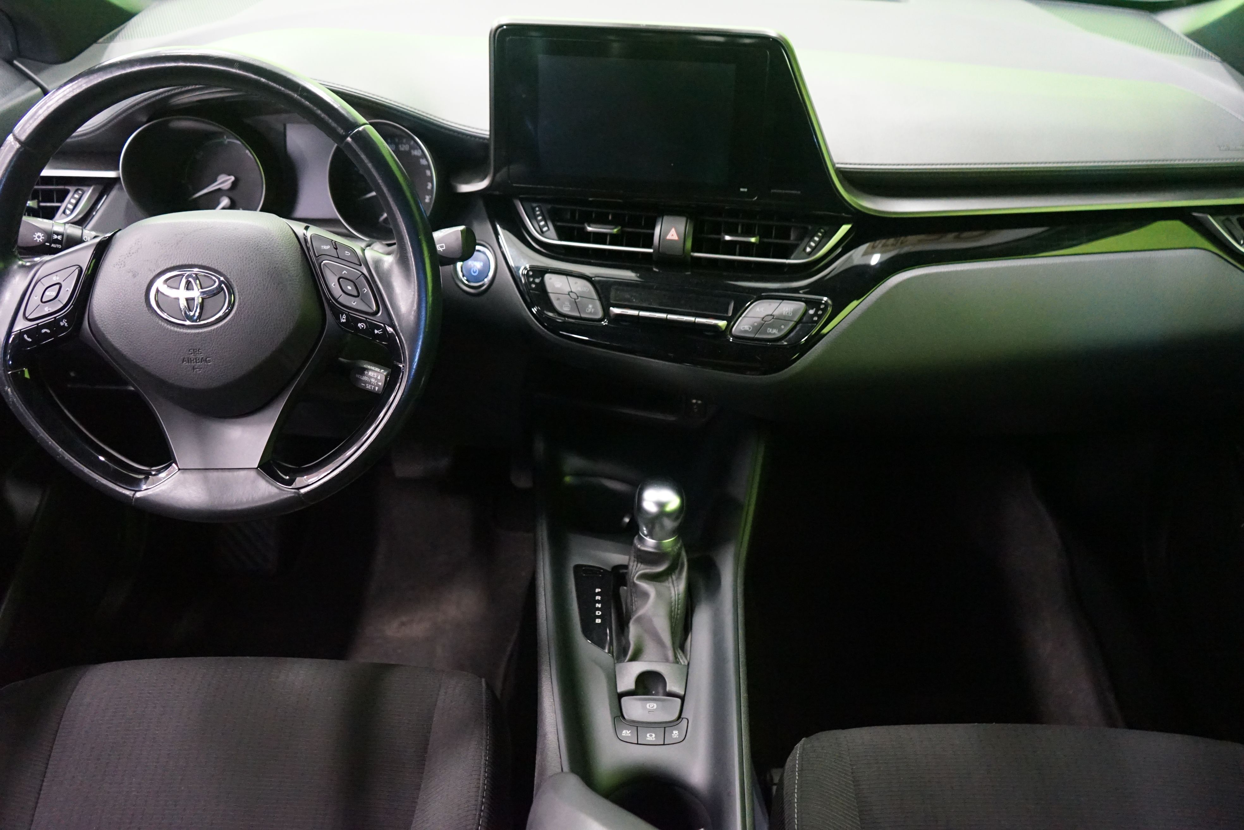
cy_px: 415
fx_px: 1002
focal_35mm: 29
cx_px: 622
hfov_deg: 63.7
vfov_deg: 45.0
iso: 6400
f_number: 3.5
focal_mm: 29
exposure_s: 1/15
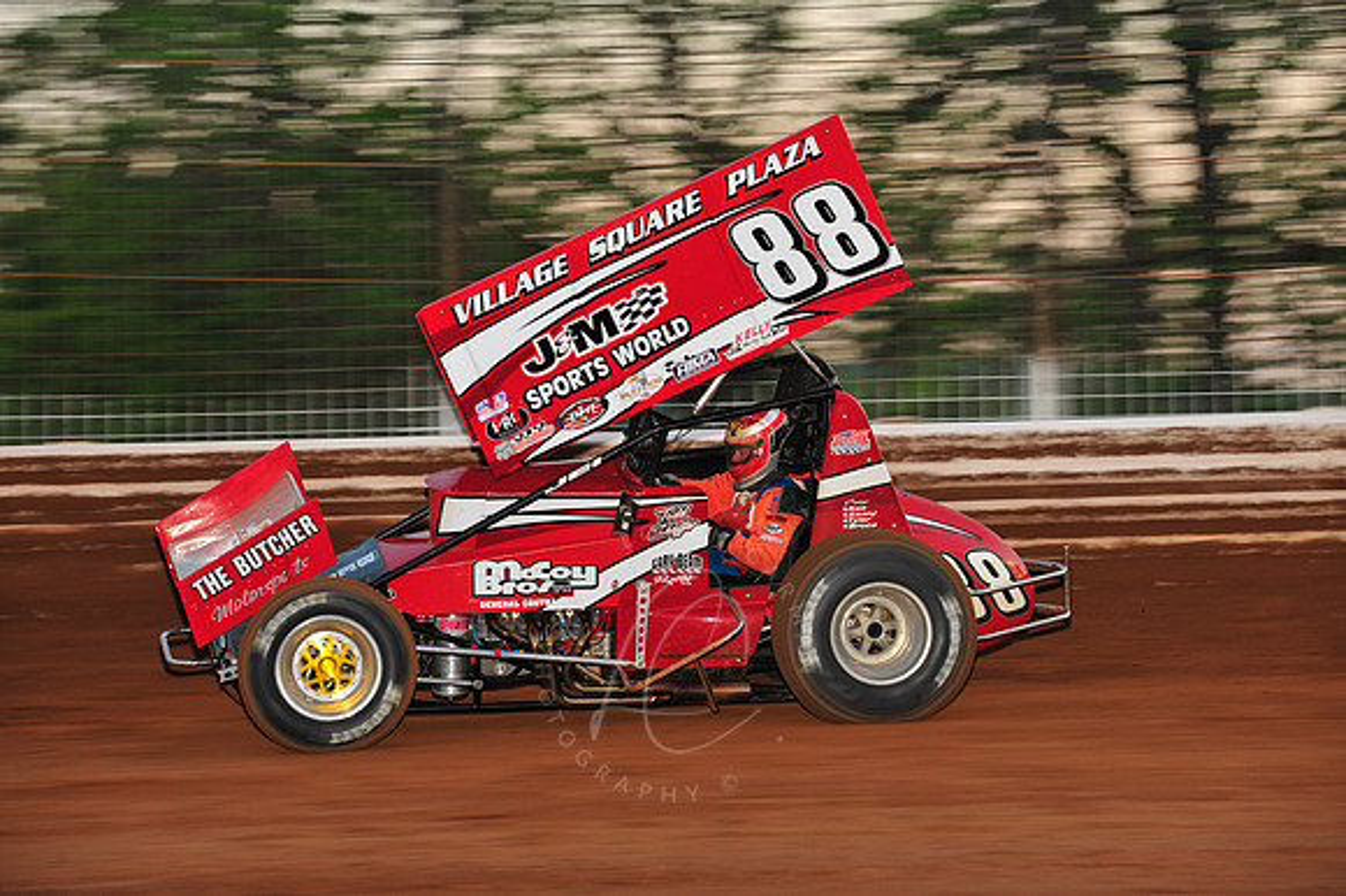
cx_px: 673
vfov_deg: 9.5
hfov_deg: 14.2
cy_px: 448
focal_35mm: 145
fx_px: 5418
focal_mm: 145
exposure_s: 1/320
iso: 800
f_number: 7.1
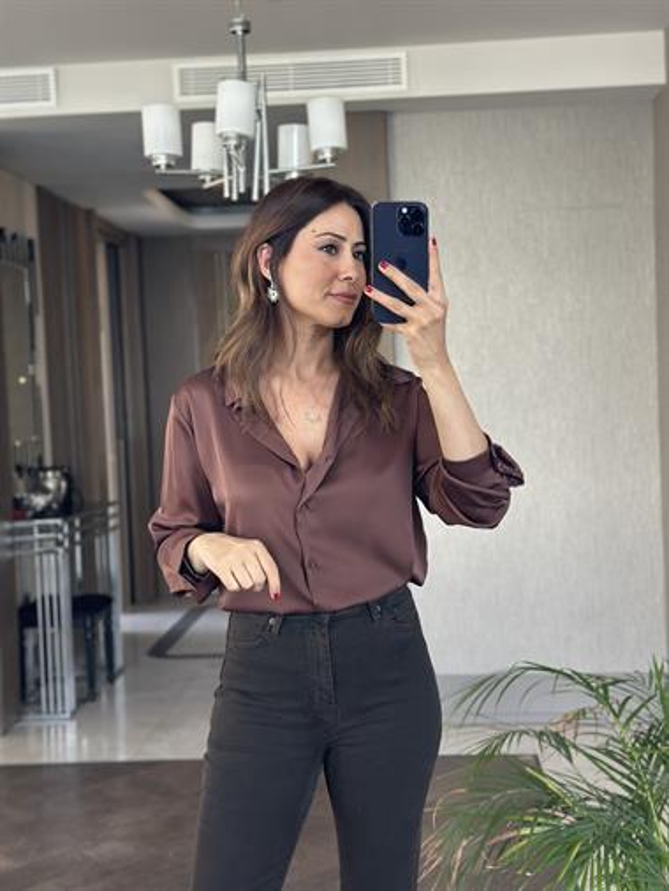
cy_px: 446
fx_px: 1236
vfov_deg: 39.6
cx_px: 334
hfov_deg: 30.3
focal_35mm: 48
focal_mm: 6.86
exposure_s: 1/70
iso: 125
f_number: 1.78
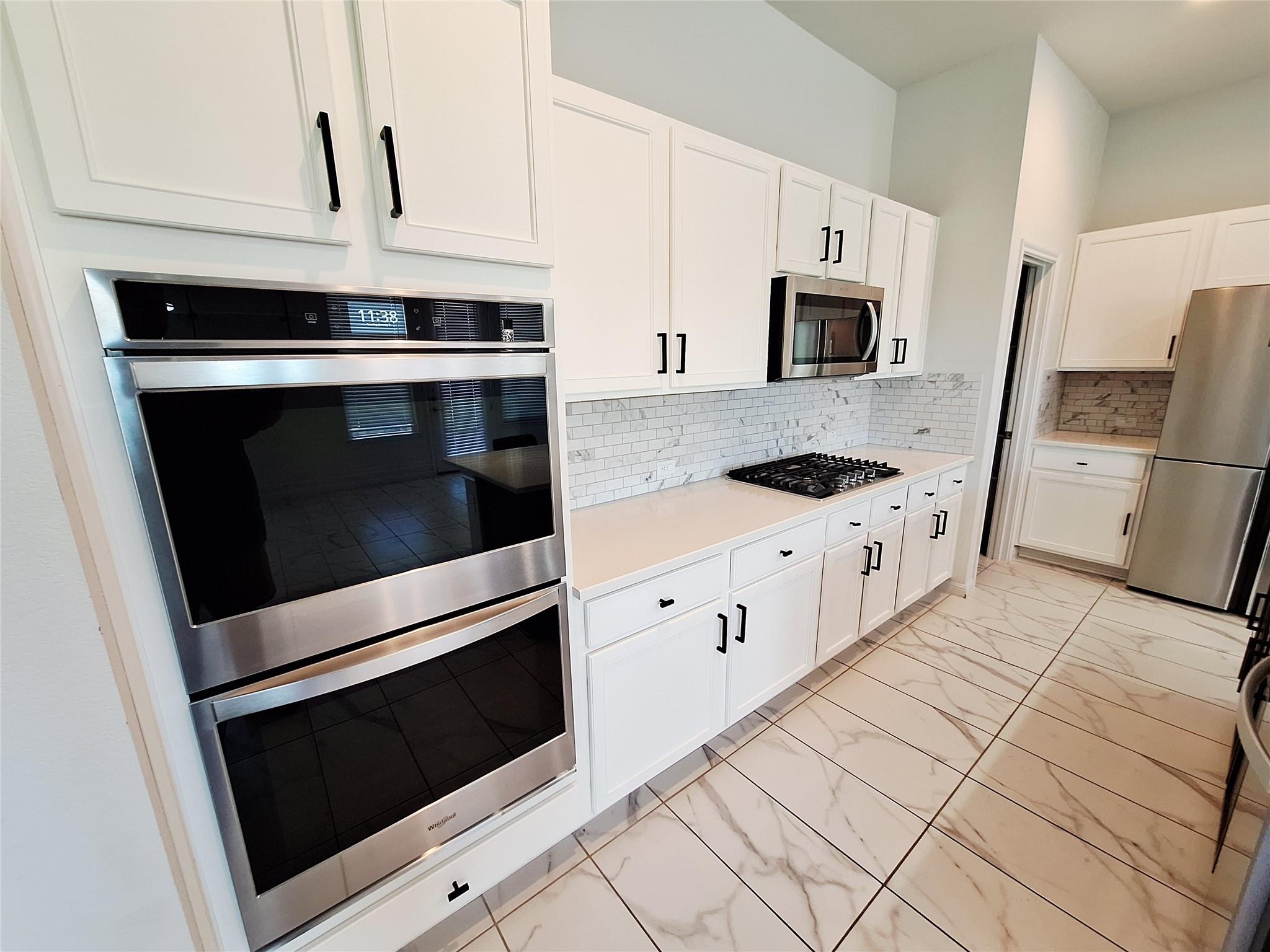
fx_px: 477
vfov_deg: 89.9
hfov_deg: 106.2
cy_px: 476
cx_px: 635
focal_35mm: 13
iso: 160
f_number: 2.2
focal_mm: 1.74
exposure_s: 1/40
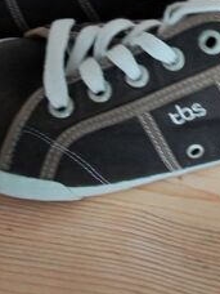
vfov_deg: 40.0
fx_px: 381
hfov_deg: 31.6
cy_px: 49
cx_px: 163
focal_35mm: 45
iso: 320
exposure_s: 1/20
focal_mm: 1.96
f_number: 2.2
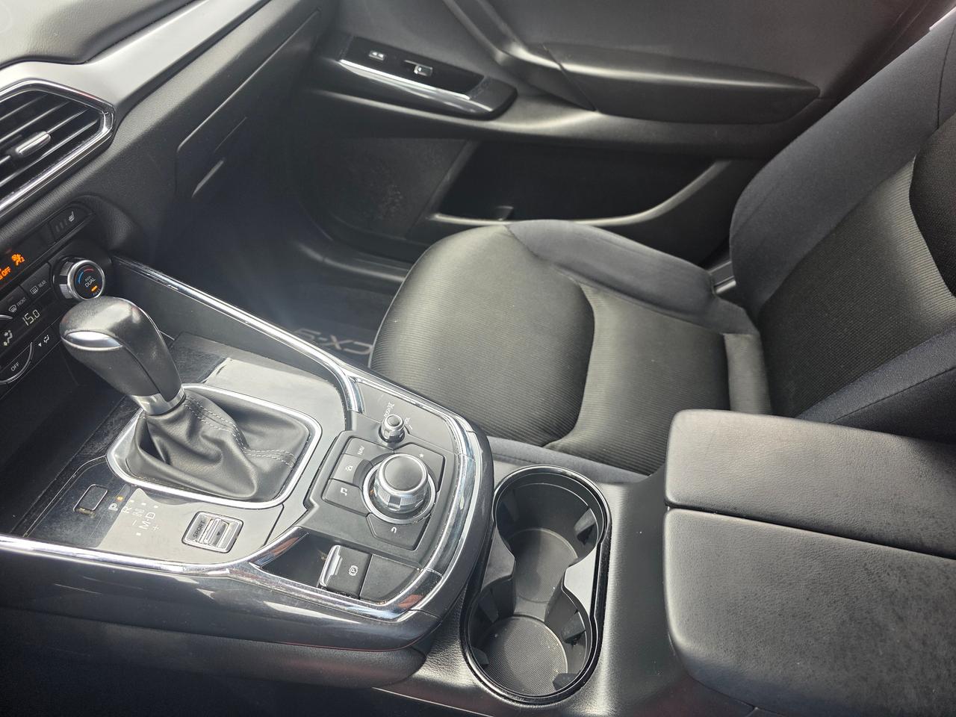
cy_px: 358
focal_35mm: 23
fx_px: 635
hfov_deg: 73.9
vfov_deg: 58.9
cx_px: 478
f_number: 1.7
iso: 64
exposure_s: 1/180
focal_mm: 6.3
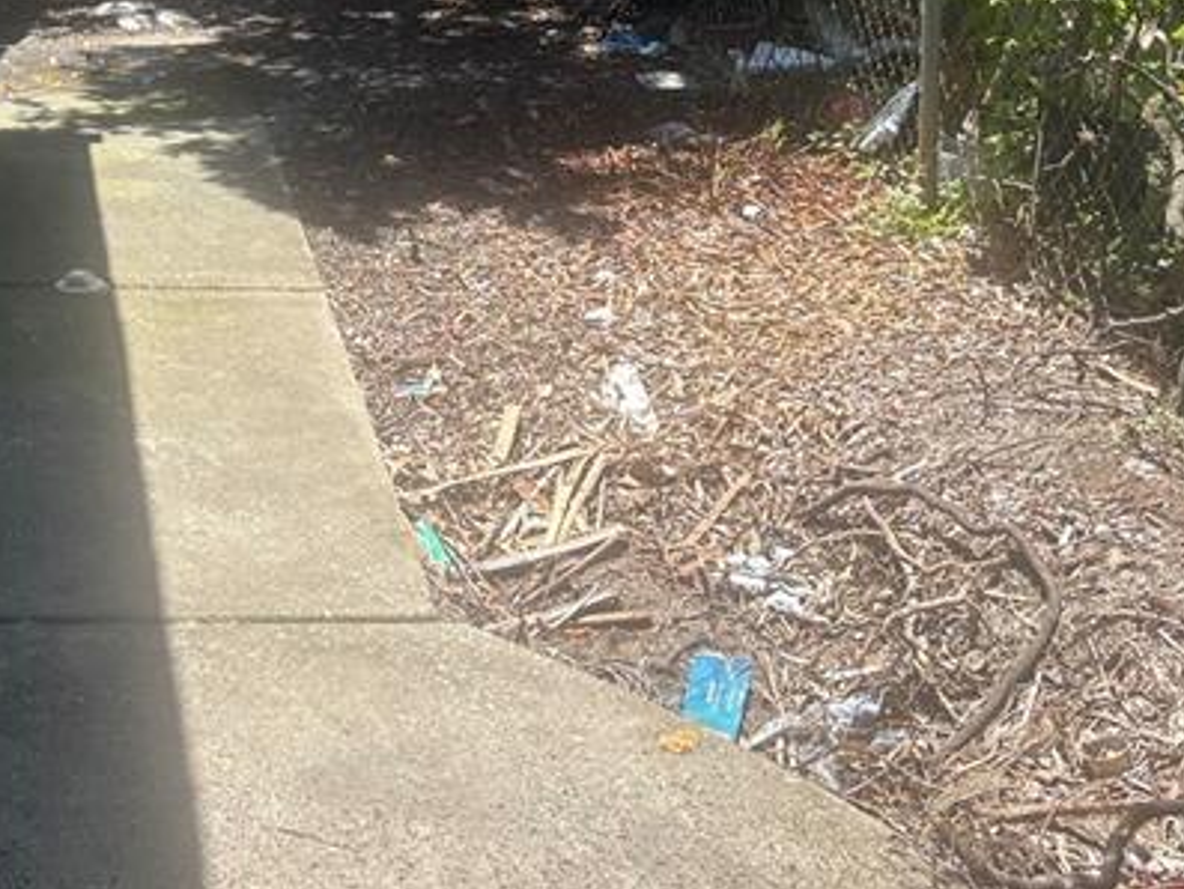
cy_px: -155
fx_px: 2292
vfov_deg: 20.6
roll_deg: +0.4
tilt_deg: -6.7
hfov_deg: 27.4
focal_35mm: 67
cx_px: 12
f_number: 1.6
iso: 50
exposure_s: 1/1037
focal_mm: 5.96
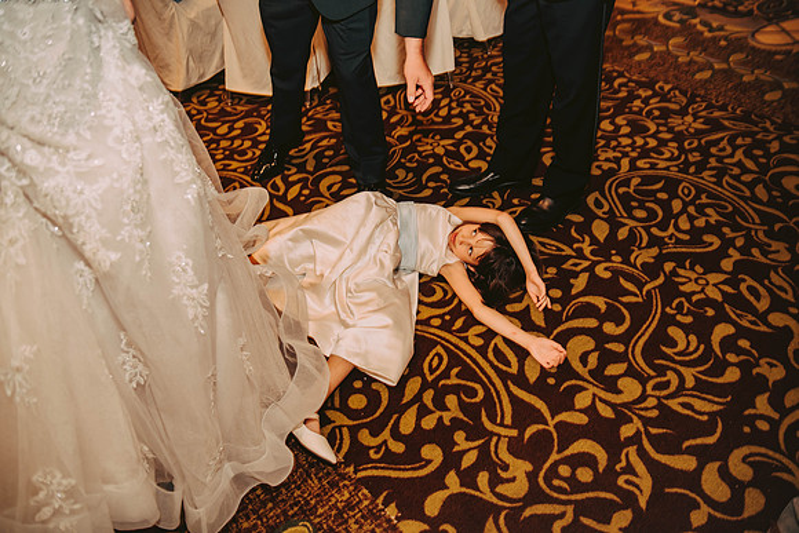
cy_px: 266
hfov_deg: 65.5
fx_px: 622
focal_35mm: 28
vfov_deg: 46.4
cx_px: 400
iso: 500
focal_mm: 28
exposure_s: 1/60
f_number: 2.8
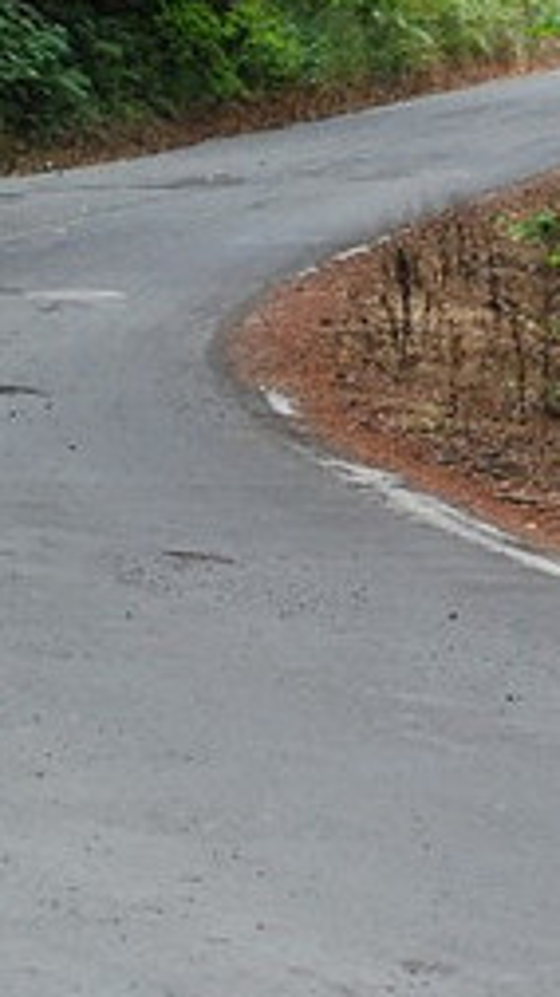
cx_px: 513
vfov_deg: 13.5
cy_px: 309
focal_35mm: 159
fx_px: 4204
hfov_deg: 7.6
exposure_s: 1/320
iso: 1600
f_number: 4.8
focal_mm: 44
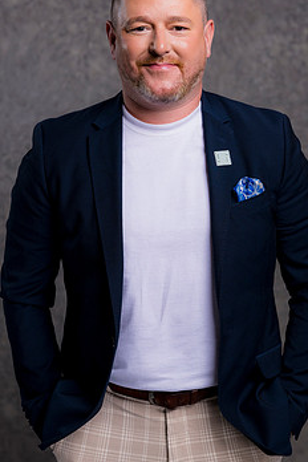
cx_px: 178
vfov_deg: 18.6
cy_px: 210
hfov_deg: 12.4
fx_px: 1412
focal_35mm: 110
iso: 100
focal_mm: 85
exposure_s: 1/200
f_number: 5
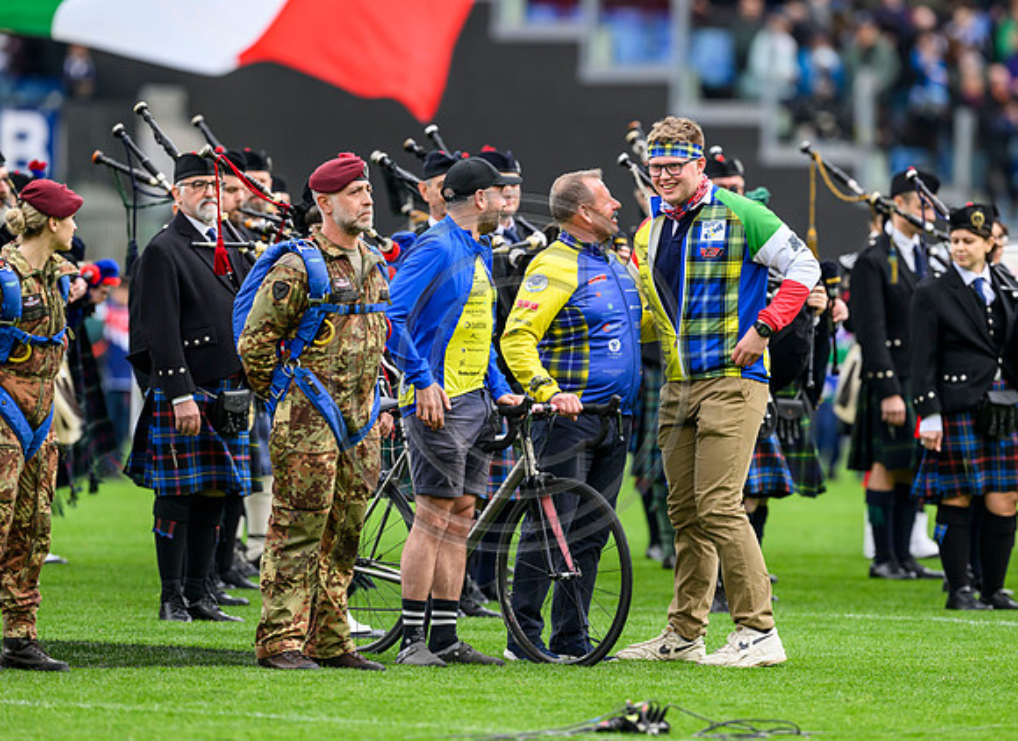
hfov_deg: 4.5
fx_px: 13060
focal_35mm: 449
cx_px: 588
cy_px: 392
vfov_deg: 3.2
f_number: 4
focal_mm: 400
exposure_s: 1/2000
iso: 1250
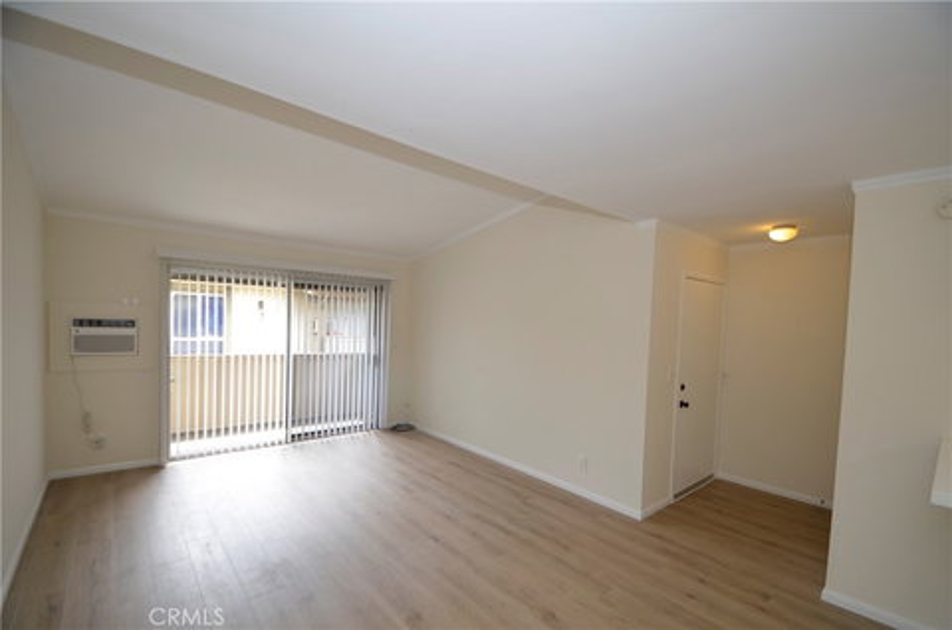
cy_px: 315
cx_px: 476
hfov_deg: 100.5
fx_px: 396
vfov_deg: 77.1
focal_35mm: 15
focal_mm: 10
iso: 200
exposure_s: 1/80
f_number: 4.5
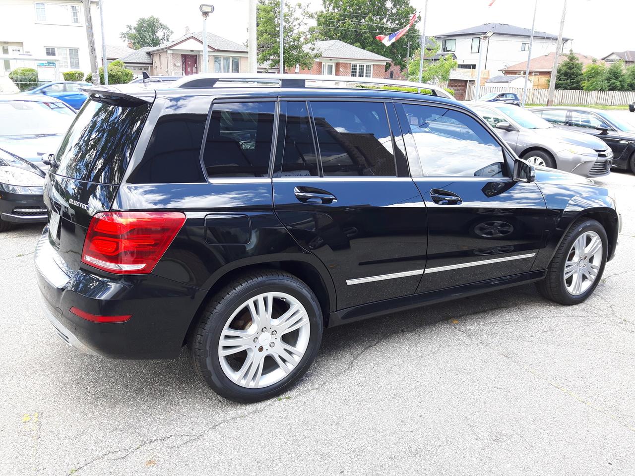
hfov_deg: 58.4
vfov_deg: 45.4
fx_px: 569
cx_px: 318
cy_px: 238
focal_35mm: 31
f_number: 1.9
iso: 40
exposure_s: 1/120
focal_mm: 3.7
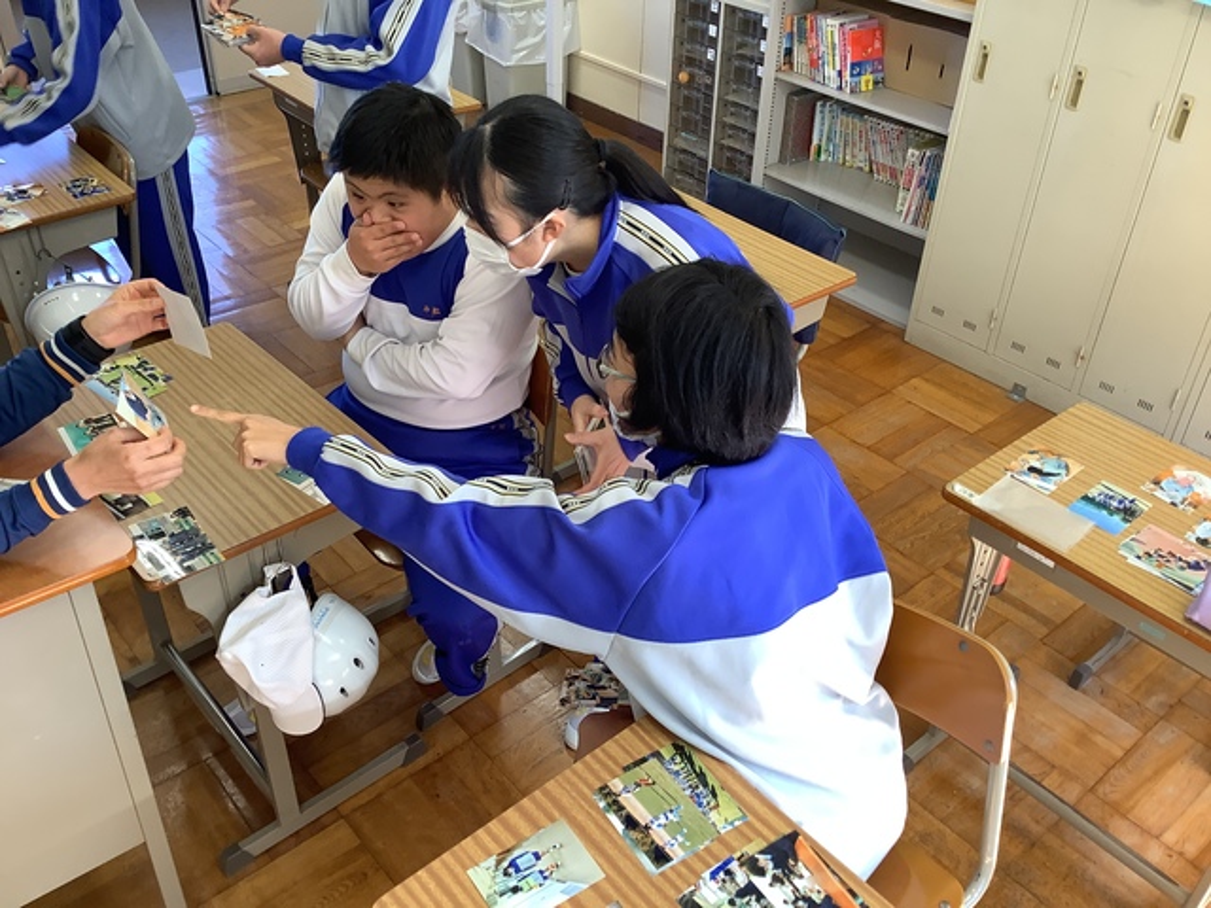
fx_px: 1084
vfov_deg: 45.4
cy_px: 454
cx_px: 606
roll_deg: -1.4
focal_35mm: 31
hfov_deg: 58.4
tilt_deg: -36.9
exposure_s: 1/60
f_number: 2.4
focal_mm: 3.3
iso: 80
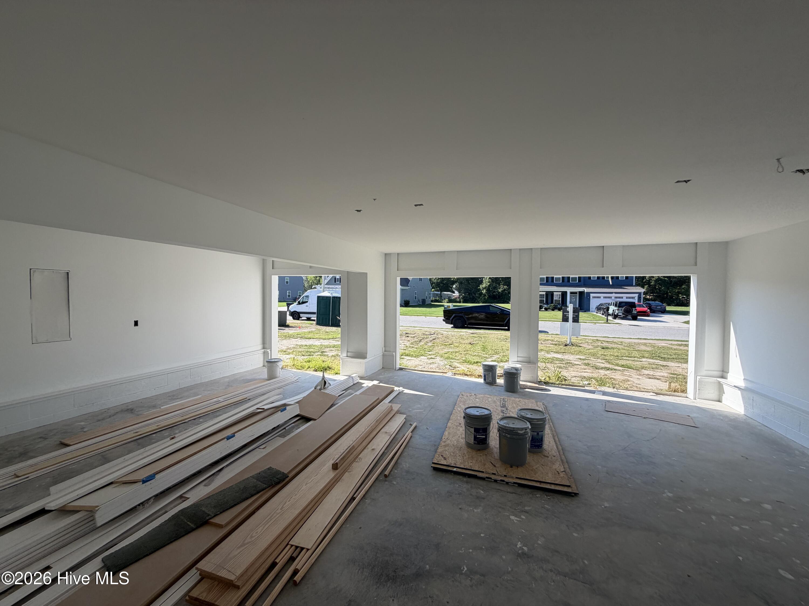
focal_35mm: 14
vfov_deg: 85.7
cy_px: 303
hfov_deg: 102.1
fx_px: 327
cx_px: 404
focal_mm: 2.22
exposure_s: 1/506
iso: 40
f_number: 2.2
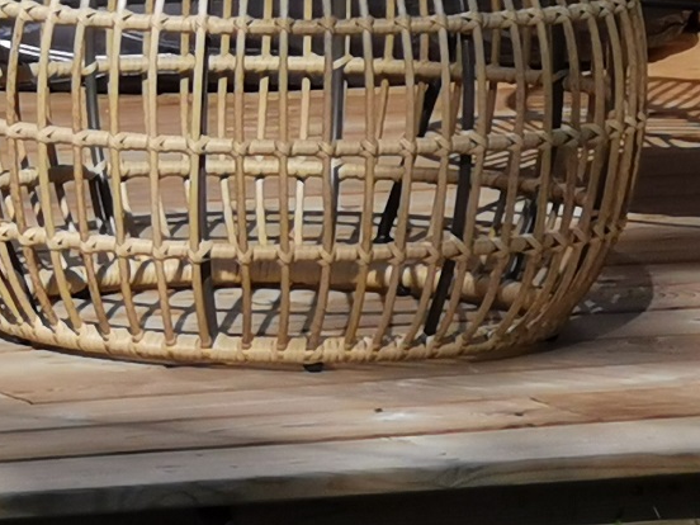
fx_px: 9161
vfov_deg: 3.3
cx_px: -122
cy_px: -75
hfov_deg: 4.4
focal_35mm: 453
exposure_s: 1/1938
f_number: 2.4
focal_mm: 7.48
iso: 50
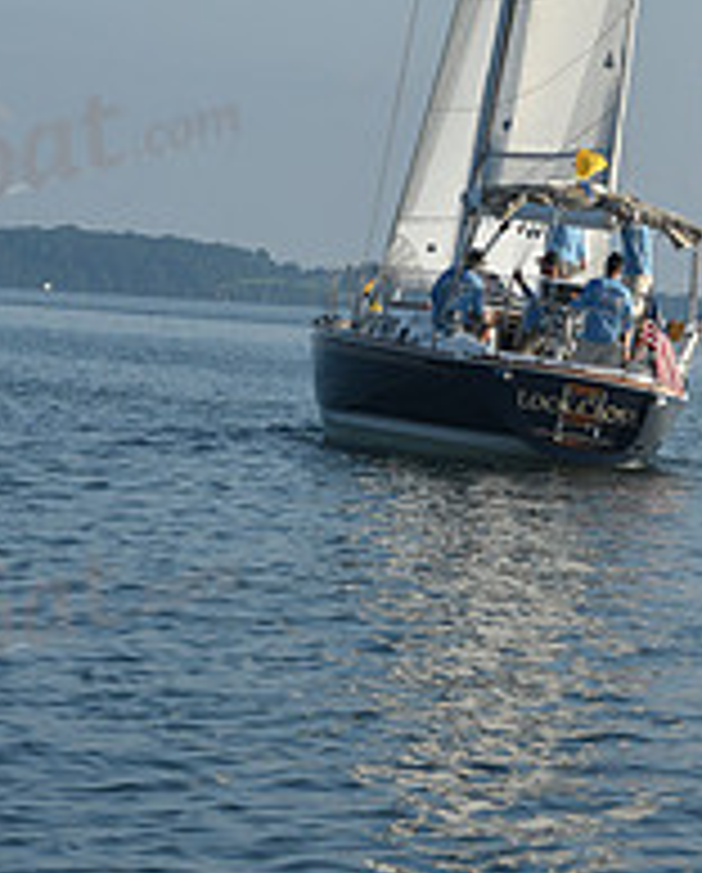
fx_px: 5437
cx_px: 475
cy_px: -112
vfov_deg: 9.1
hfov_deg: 7.4
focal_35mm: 210
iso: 320
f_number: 11
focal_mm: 75
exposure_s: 1/800
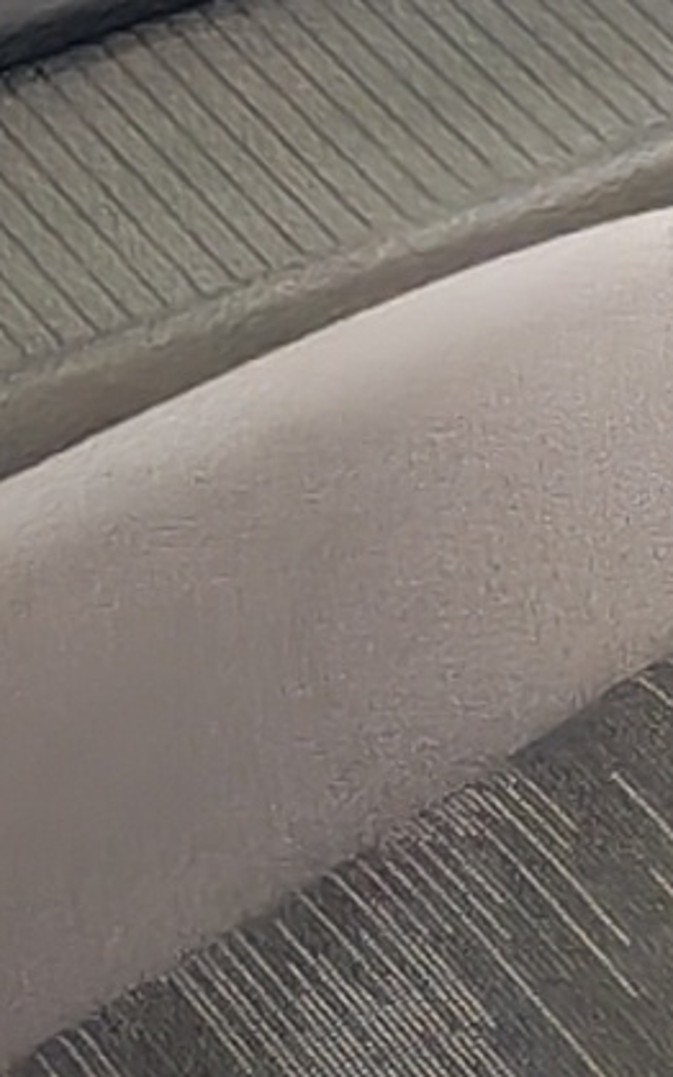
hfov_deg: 3.7
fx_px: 9417
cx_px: 3260
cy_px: -535
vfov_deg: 6.5
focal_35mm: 321
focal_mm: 6.12
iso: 500
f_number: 1.9
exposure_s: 1/100
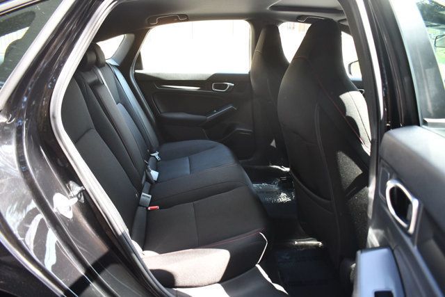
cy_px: 148
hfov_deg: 67.4
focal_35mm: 27
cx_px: 222
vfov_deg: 48.0
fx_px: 334
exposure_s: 1/125
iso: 900
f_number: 3.5
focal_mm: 18
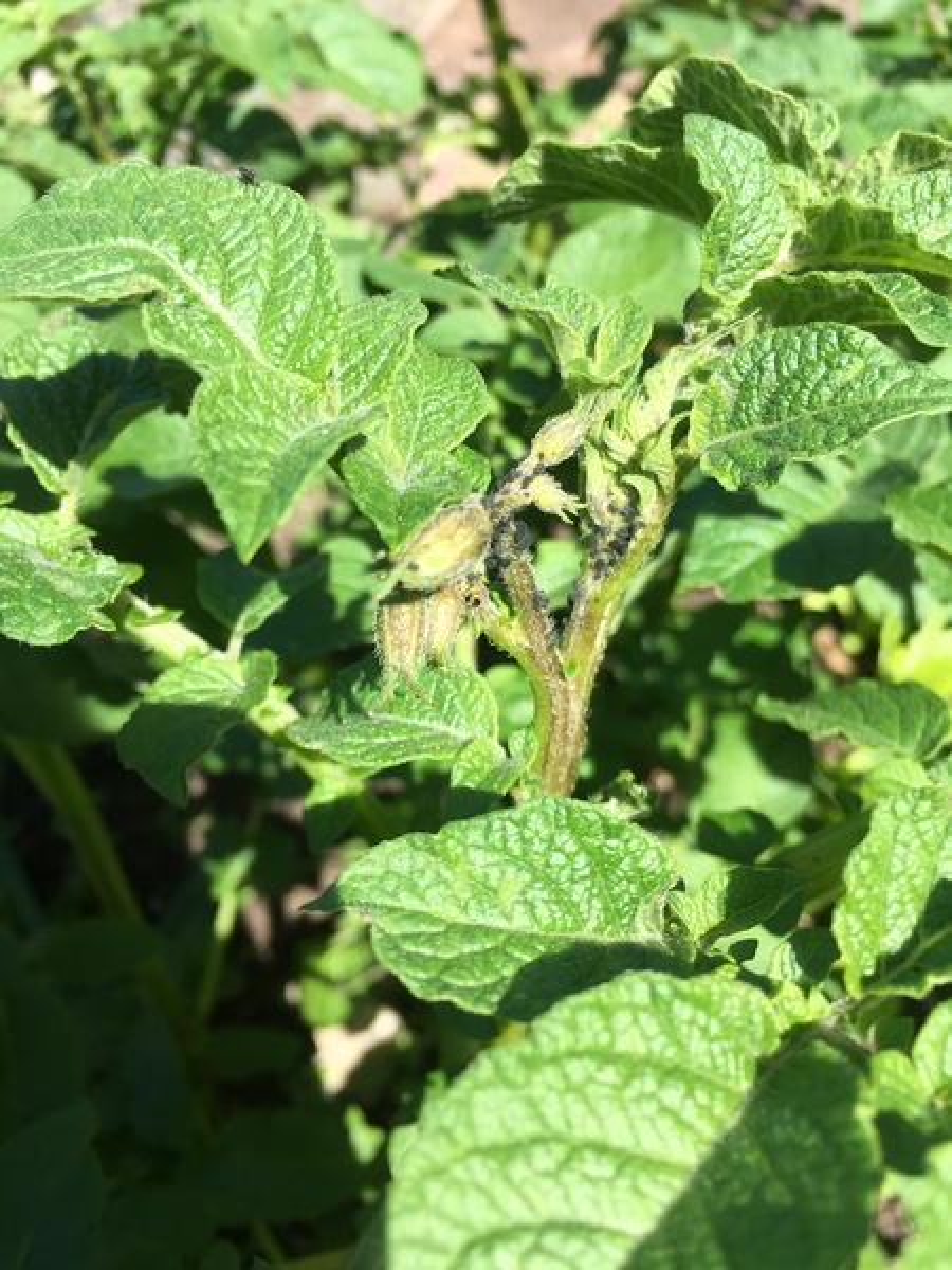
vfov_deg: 61.7
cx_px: 476
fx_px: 1063
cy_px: 635
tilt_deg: -48.4
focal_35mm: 29
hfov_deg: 48.2
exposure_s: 1/657
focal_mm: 4.15
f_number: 2.2
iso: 25
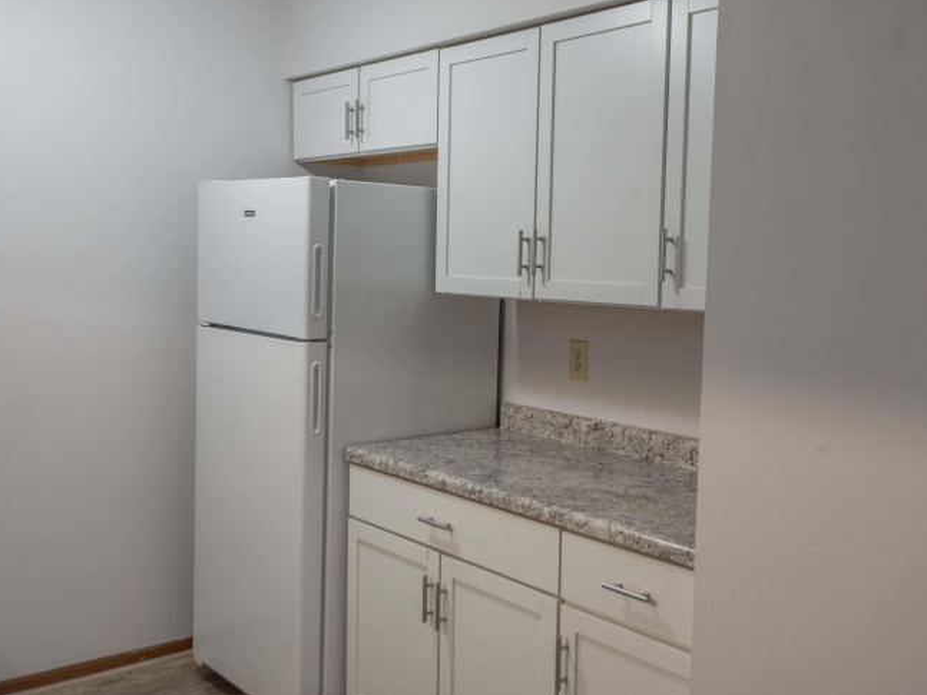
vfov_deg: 36.8
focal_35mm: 39
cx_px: 474
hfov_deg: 47.9
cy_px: 340
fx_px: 1044
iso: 4000
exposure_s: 1/250
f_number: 5.6
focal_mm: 35
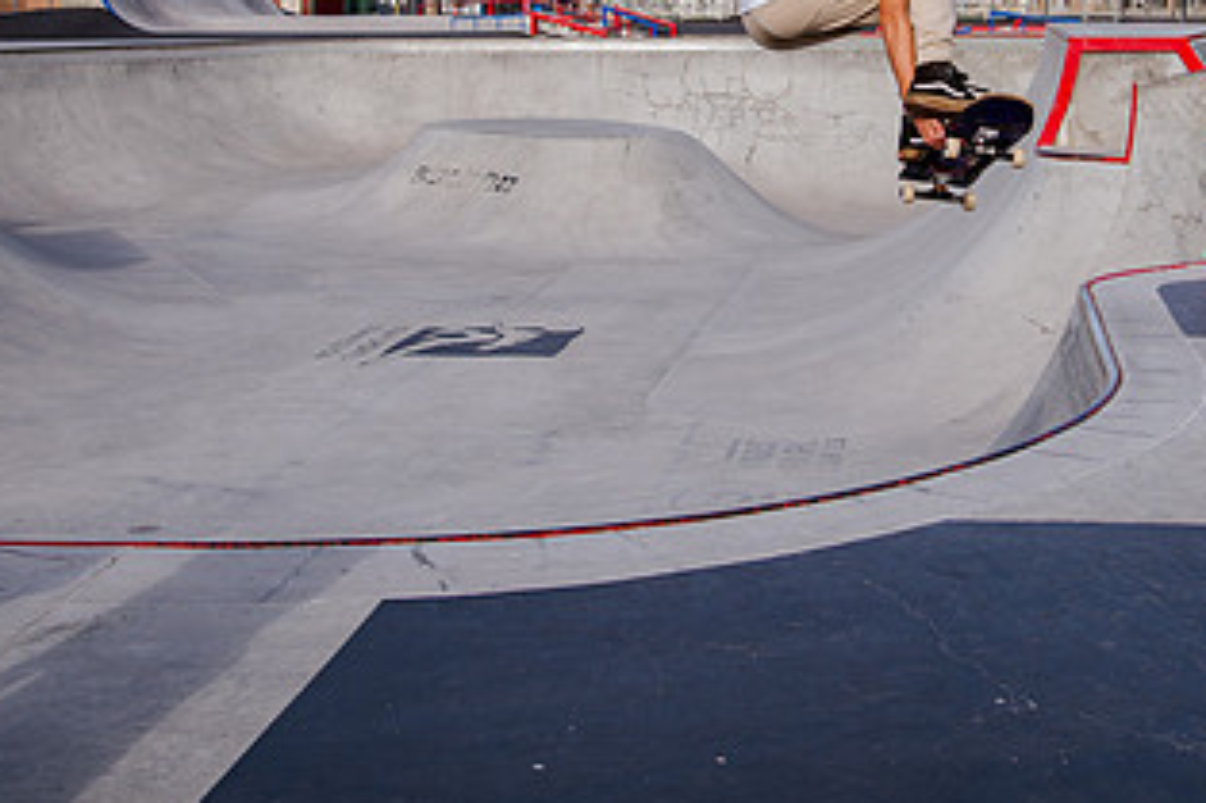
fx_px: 2176
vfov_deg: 20.4
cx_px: 817
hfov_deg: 30.7
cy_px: 37
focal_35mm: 65
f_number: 5
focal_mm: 31
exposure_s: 1/400
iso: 200
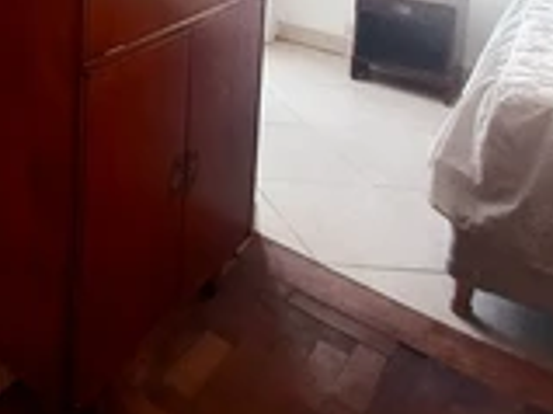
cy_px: -153
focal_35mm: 36
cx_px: -101
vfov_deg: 29.7
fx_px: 575
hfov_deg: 38.7
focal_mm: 1.42
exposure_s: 1/50
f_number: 2.2
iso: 64
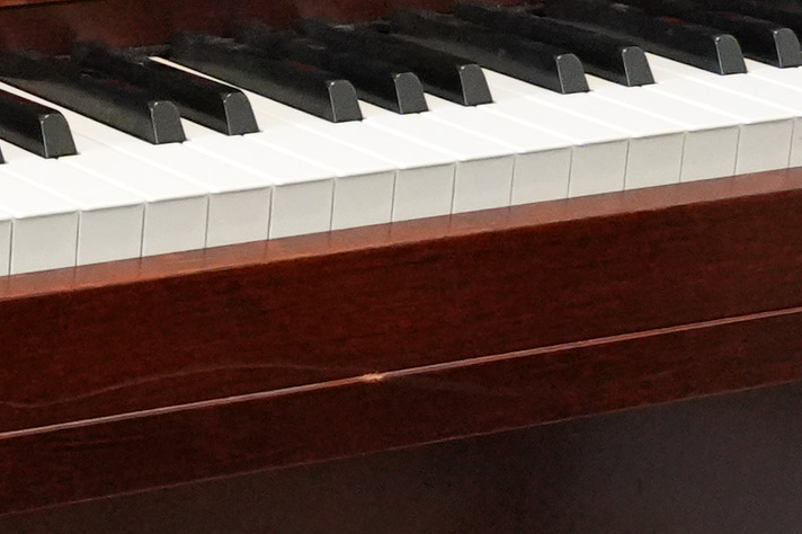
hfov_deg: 11.8
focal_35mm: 157
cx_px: -747
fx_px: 3498
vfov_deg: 8.7
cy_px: 356
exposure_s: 1/160
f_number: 2.8
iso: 4000
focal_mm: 17
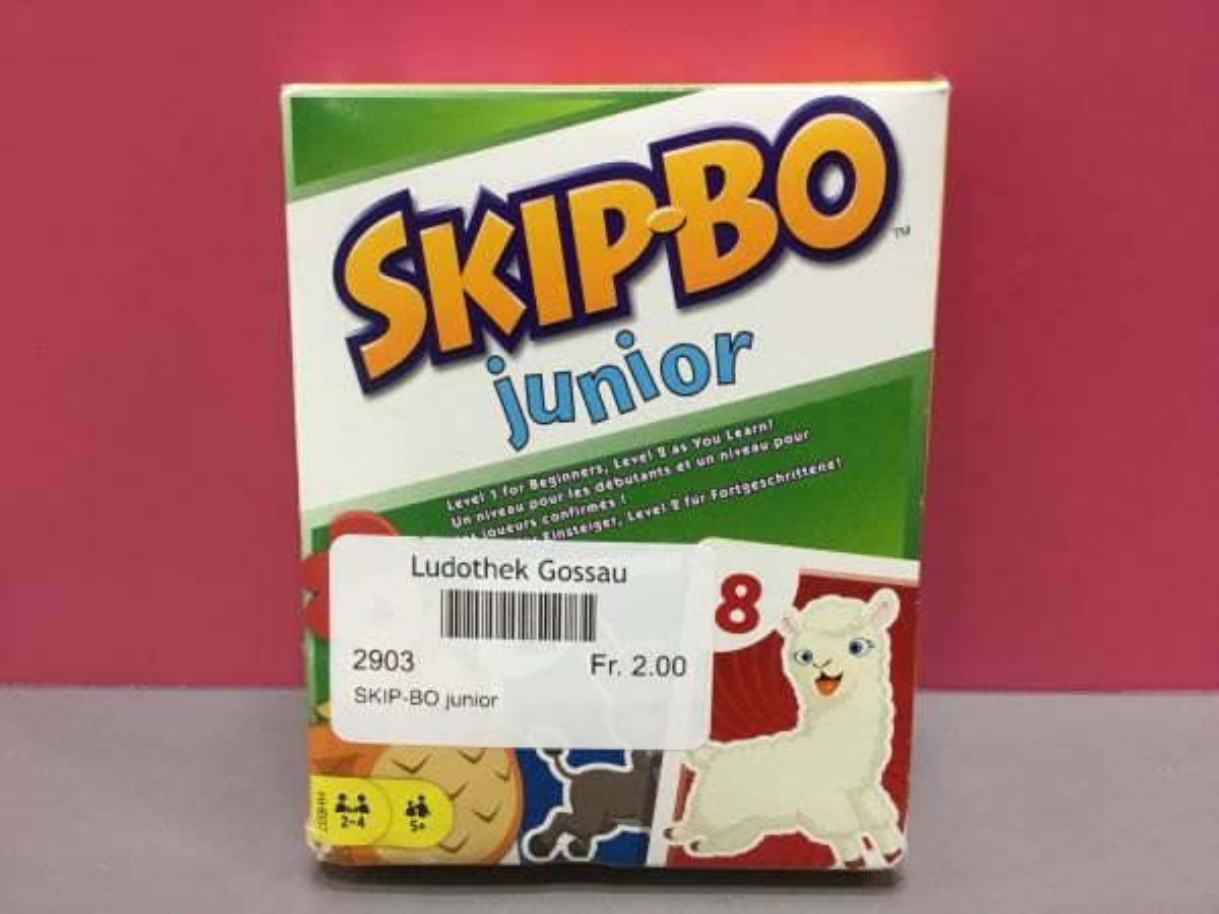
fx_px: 1092
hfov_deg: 58.4
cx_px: 610
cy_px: 457
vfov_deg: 45.4
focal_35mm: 31
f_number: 2.4
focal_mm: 3.3
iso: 100
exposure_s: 1/33
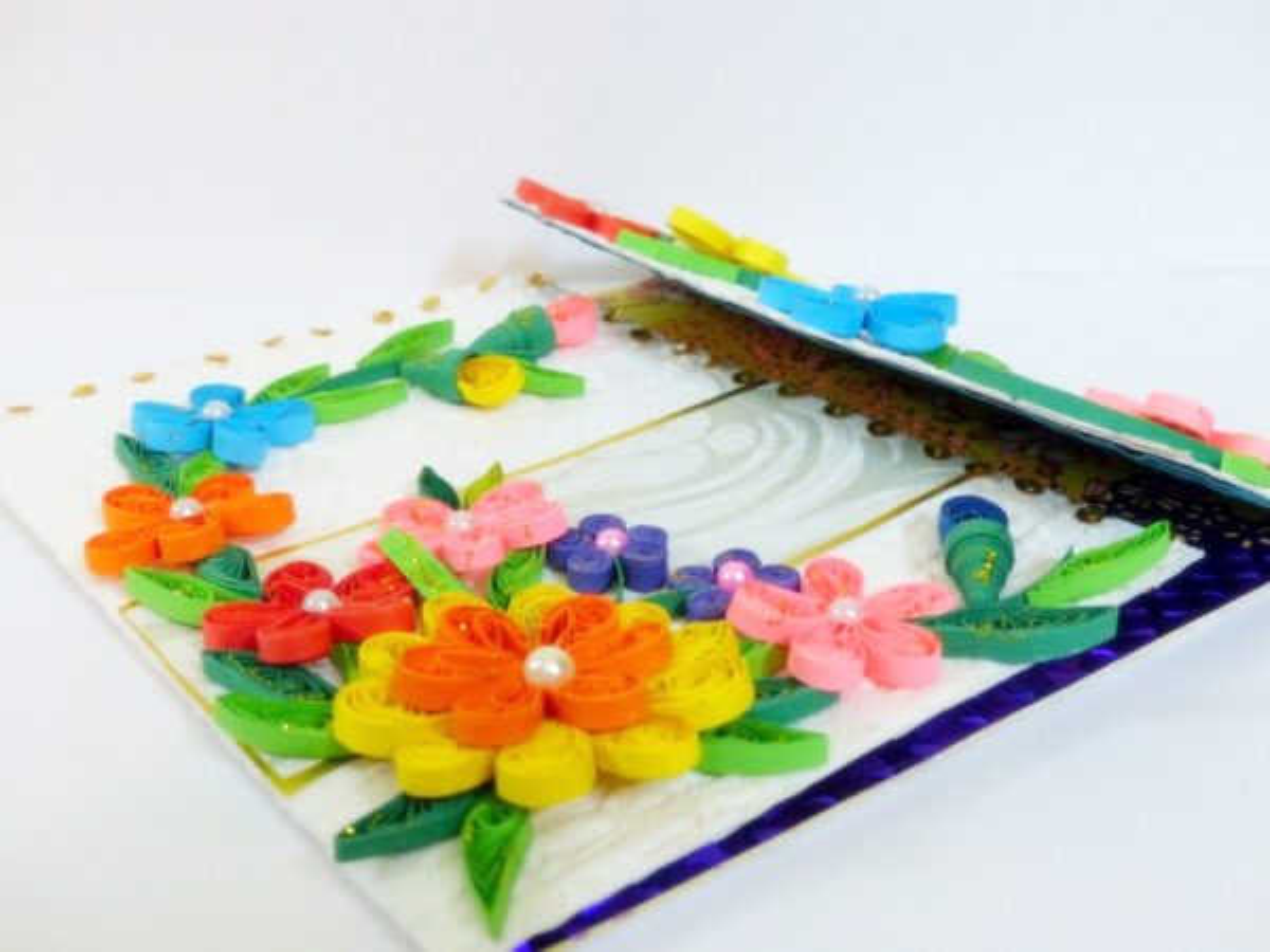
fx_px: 1614
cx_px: 635
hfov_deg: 42.9
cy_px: 476
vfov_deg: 32.9
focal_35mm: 44
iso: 400
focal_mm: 7.8
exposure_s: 1/25
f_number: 2.8
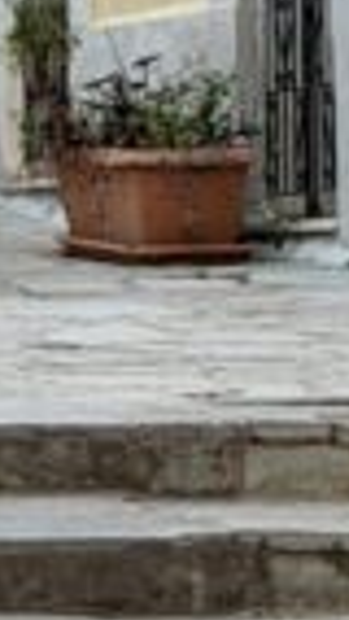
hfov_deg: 3.2
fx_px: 6179
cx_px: -297
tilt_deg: +8.7
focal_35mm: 376
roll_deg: -0.3
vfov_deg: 5.6
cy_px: -664
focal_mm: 6.76
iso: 80
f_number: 1.78
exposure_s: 1/687
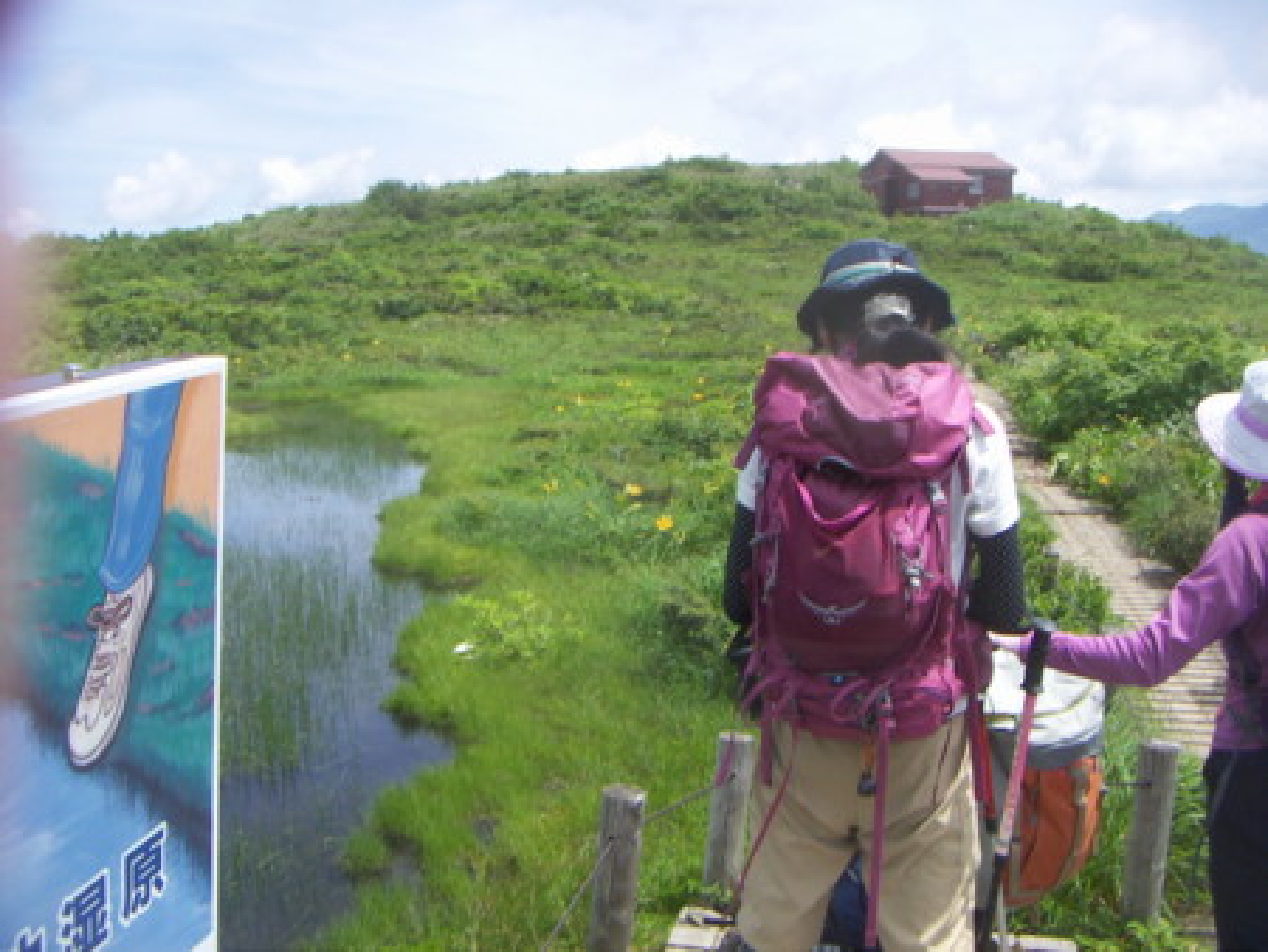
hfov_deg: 51.3
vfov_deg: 39.7
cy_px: 476
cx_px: 634
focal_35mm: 36
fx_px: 1319
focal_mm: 4.7
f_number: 6.7
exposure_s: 1/160
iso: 50
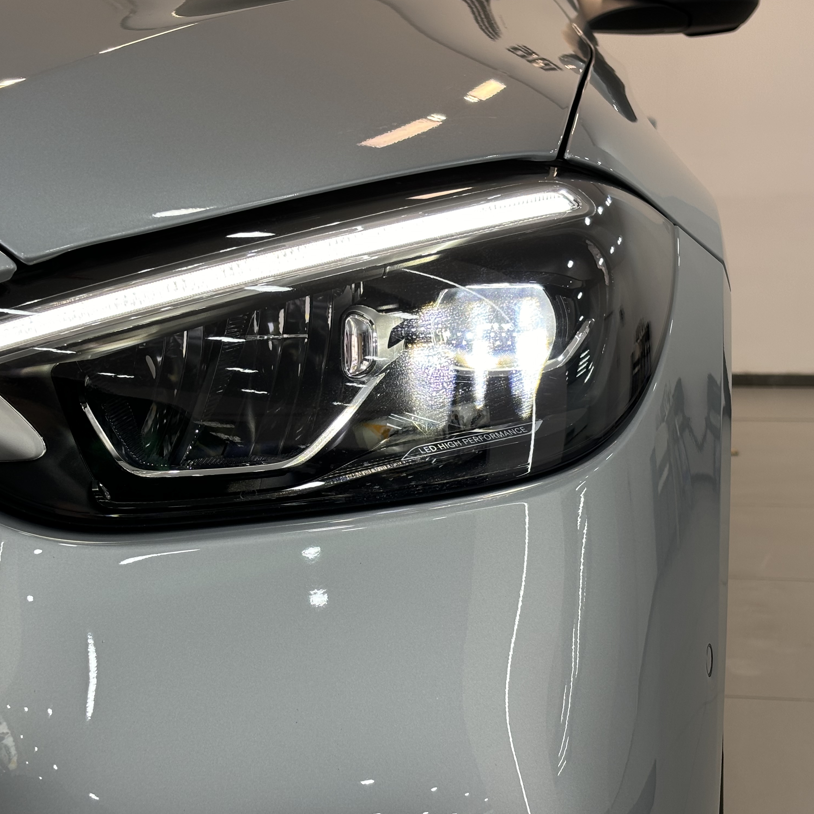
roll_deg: +1.3
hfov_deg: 27.7
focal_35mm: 62
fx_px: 1649
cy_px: 408
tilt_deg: -7.3
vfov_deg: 27.7
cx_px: 320
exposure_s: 1/102
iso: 32
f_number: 1.6
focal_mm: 5.96
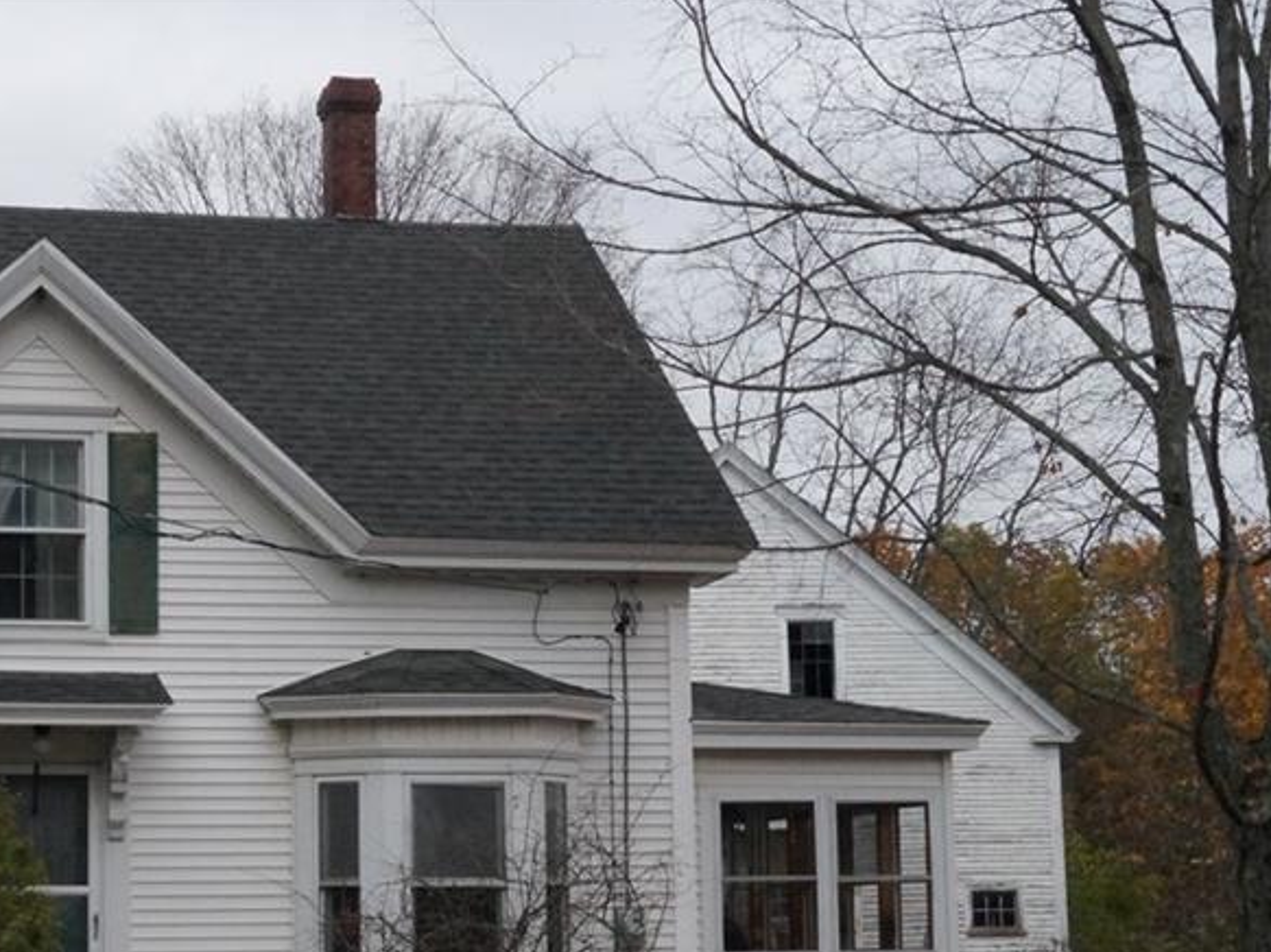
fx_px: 2606
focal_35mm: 71
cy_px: 731
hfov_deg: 26.7
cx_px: 190
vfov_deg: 20.5
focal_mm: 28
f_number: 20
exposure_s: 1/160
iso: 3200
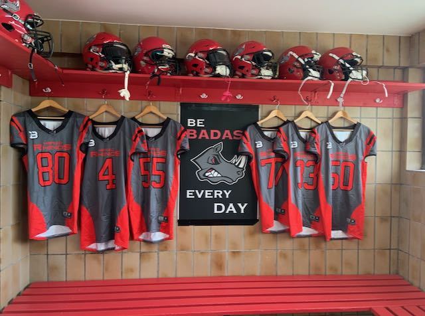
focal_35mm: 26
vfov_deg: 52.8
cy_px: 158
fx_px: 318
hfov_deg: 67.5
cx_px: 212
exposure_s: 1/50
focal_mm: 4.25
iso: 125
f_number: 1.8
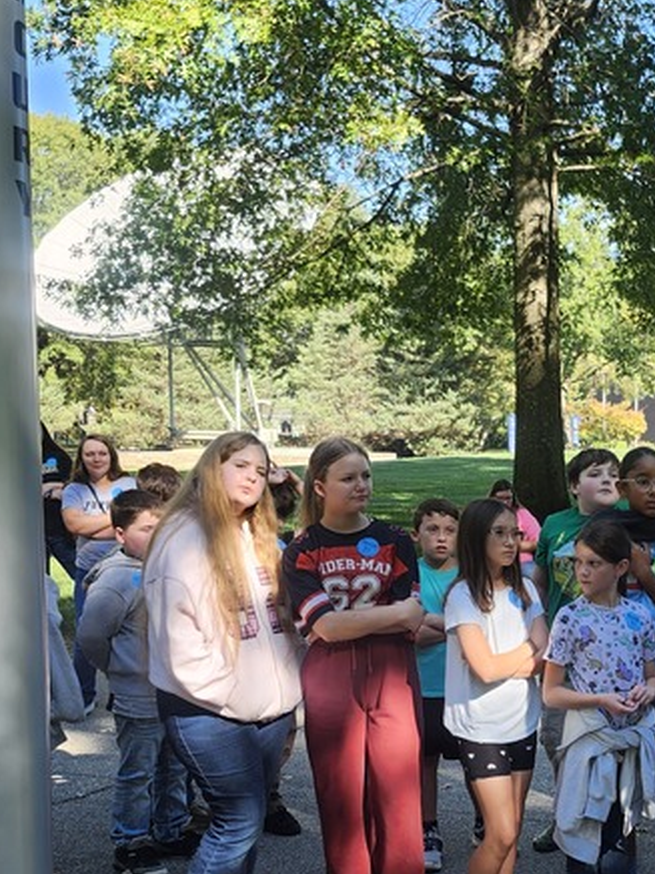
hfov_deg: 25.4
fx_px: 1362
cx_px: 693
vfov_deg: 35.2
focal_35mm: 54
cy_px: 589
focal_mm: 5.54
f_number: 1.8
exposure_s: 1/250
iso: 25
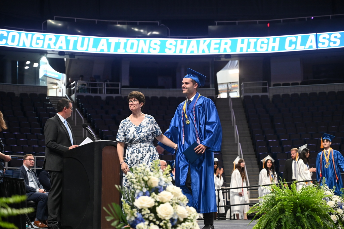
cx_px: 172
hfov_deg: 28.9
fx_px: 668
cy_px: 114
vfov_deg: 19.4
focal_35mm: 70
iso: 2500
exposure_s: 1/125
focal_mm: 70
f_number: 4
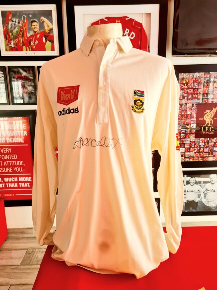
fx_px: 217
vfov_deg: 67.3
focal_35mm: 26
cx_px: 108
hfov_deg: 53.1
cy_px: 145
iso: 50
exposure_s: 1/167
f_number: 1.8
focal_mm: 5.4
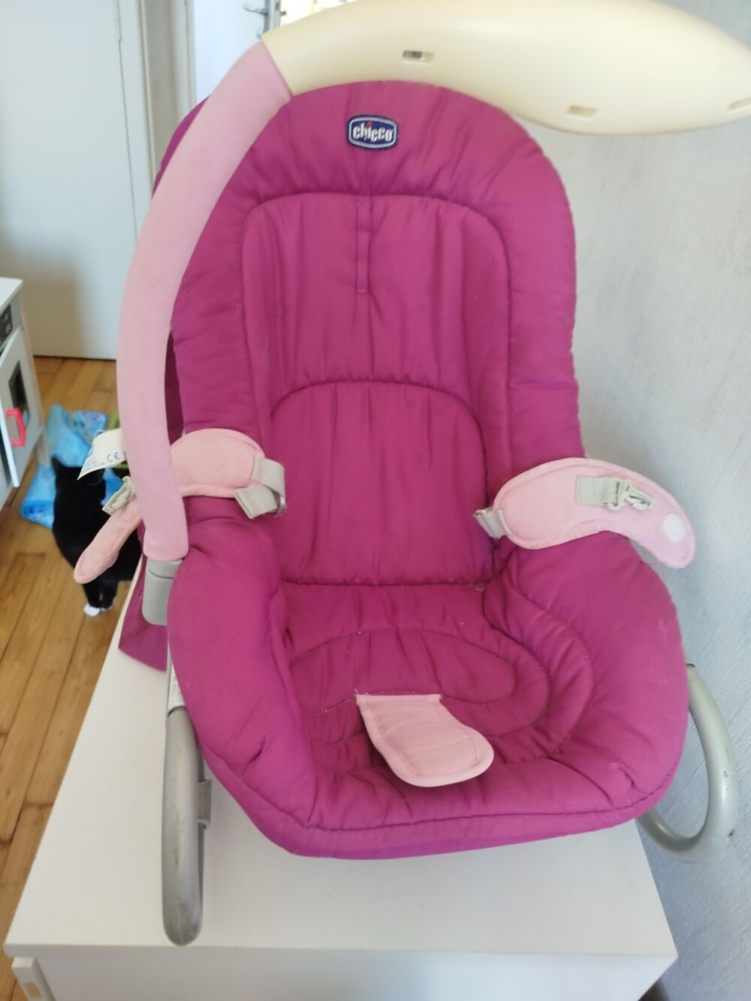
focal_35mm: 24
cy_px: 500
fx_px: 694
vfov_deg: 71.6
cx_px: 376
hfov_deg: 56.8
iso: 250
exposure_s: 1/33
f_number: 1.7
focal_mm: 5.31
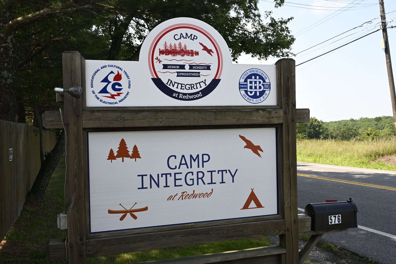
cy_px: 132
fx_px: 374
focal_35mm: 34
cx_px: 198
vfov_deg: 38.9
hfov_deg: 55.8
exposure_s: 1/400
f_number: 10
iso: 800
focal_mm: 34
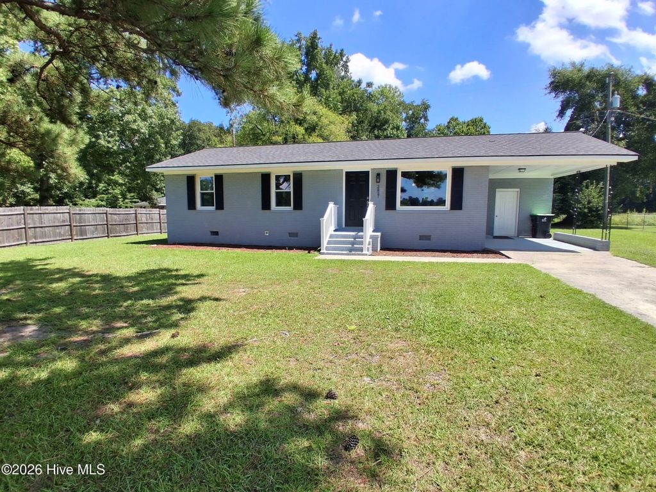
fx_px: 322
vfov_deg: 74.7
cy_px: 246
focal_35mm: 17
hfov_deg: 91.0
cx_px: 328
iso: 50
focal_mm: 1.4
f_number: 2.2
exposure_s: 1/1312
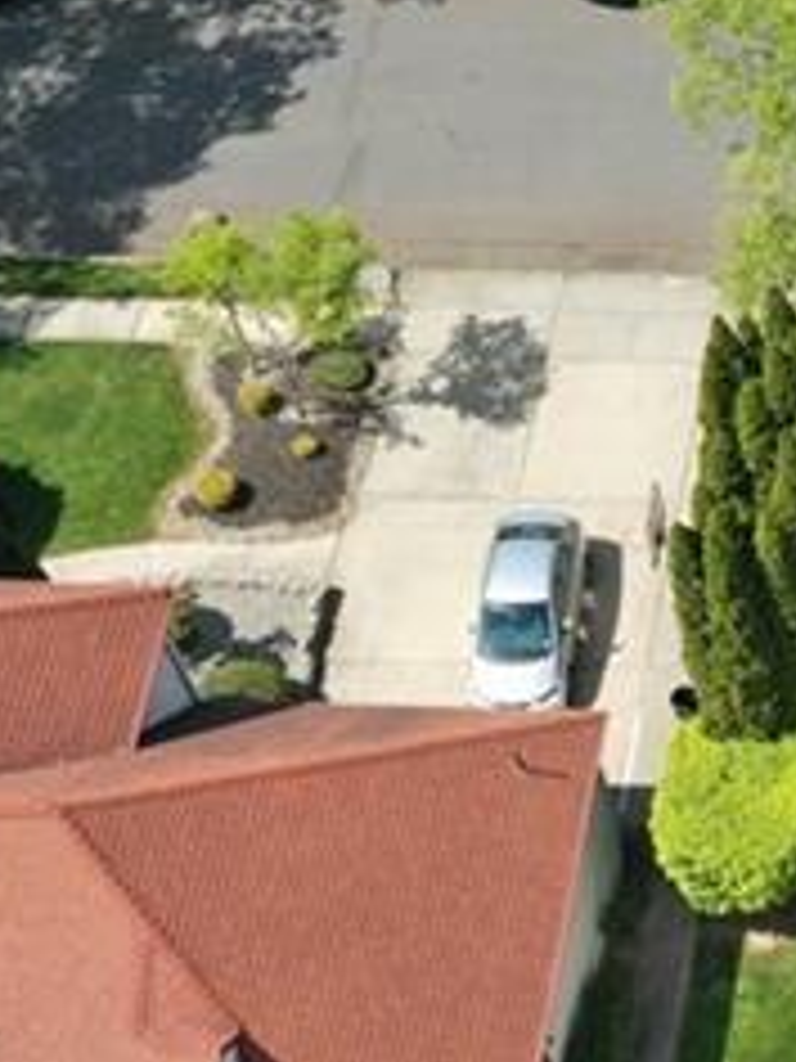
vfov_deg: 15.9
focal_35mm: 117
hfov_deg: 11.5
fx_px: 3587
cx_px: 1534
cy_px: 1413
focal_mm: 10.26
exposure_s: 1/320
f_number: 5
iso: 100
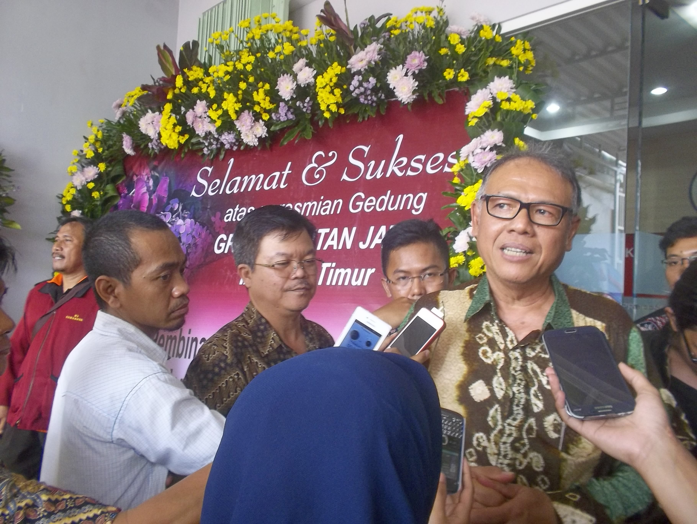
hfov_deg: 61.6
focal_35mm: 29
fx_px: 584
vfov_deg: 48.3
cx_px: 348
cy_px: 262
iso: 160
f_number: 3.3
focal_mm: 4.1
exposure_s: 1/25
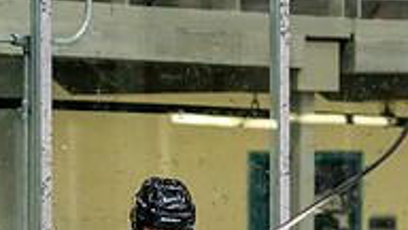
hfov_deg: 4.3
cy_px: 441
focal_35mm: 499
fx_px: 5398
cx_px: 251
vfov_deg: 2.4
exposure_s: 1/640
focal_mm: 110
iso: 2000
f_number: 3.2
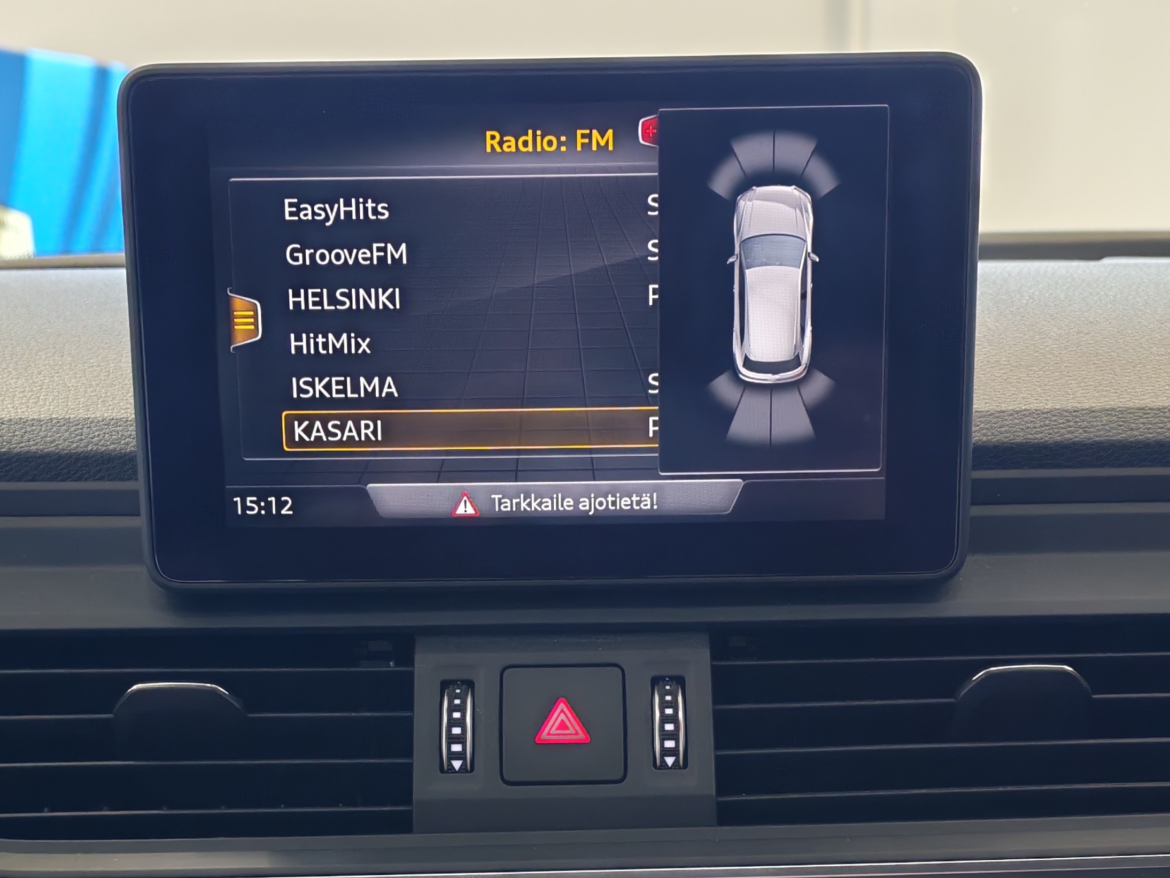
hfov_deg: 33.2
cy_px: 816
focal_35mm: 58
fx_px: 1960
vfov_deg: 24.4
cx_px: 551
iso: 500
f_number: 1.9
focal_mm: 6.12
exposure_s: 1/100
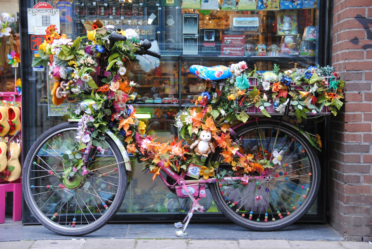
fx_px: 714
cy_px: 124
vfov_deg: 19.8
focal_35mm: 69
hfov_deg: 29.2
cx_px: 186
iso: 200
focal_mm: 46
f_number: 4.5
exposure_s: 1/30
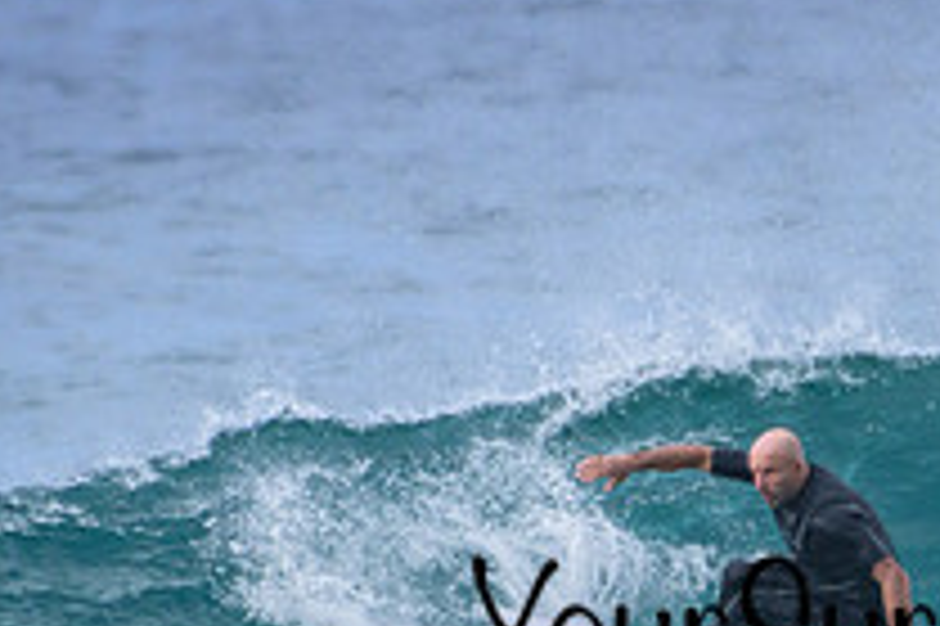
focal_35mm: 2778
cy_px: 588
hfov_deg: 0.7
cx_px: 936
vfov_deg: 0.5
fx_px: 72478
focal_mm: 1000
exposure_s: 1/2000
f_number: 11
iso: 1250
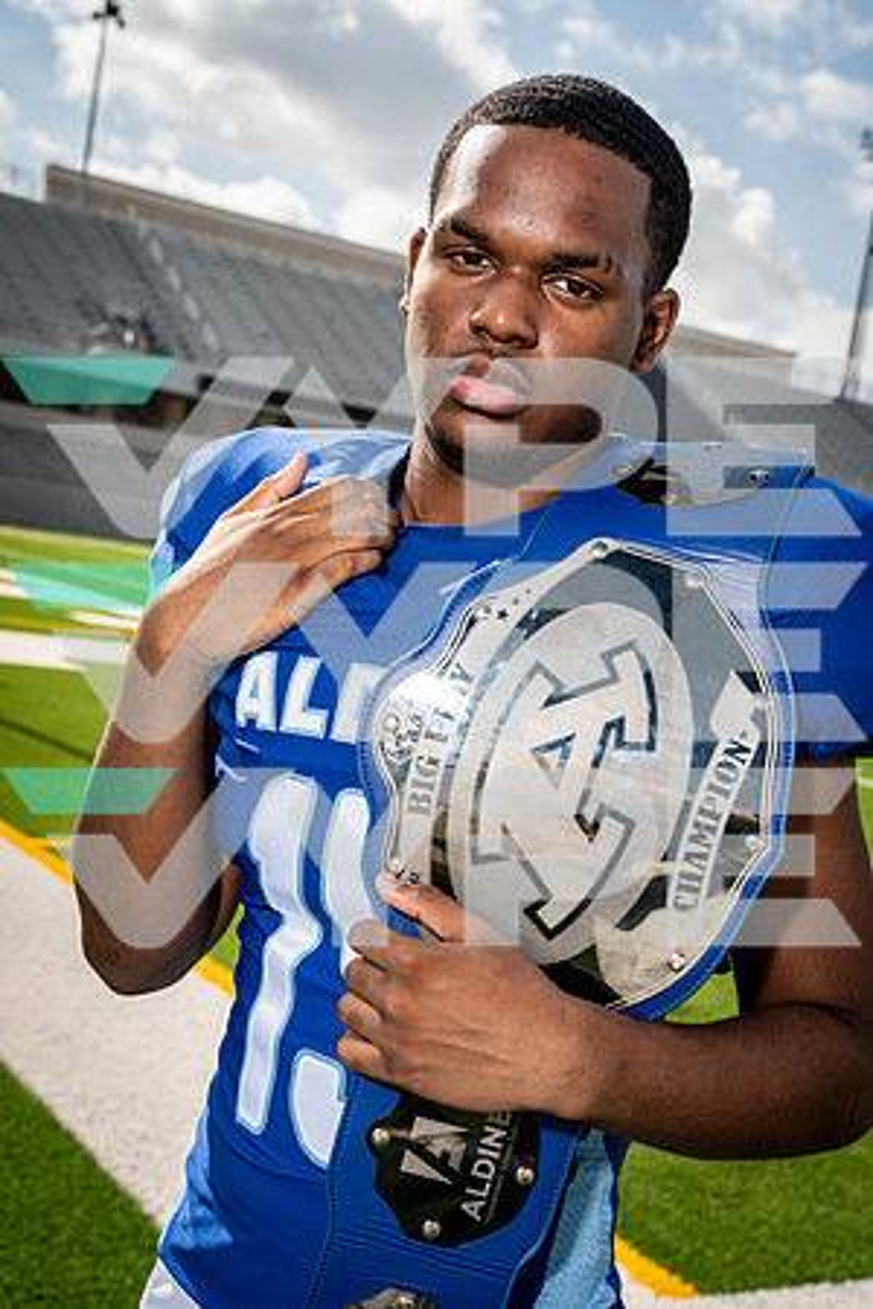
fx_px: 1819
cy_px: 654
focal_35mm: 50
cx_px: 436
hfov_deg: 27.0
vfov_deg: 39.6
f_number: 8
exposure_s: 1/250
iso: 125
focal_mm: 50
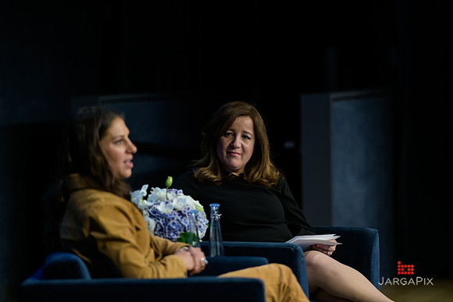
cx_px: 226
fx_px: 2517
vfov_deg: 6.9
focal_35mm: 200
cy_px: 151
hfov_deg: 10.3
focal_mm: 200
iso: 1600
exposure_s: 1/200
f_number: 3.2
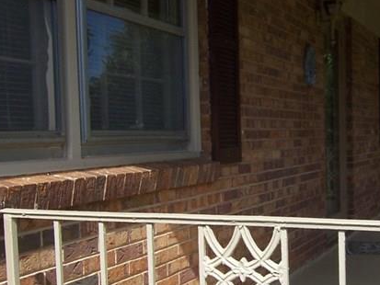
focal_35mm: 57
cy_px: 172
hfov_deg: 33.3
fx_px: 626
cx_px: 271
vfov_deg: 25.6
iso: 64
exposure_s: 1/250
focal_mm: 3.8
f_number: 5.6
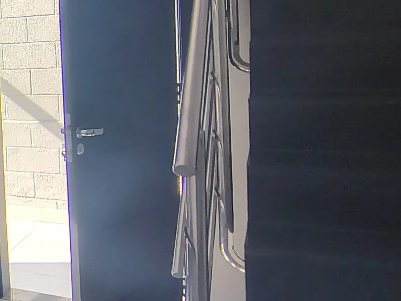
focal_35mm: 55
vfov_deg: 26.3
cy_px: 87
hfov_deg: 24.6
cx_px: -238
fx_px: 637
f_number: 2.2
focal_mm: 2.13
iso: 192
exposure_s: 1/120
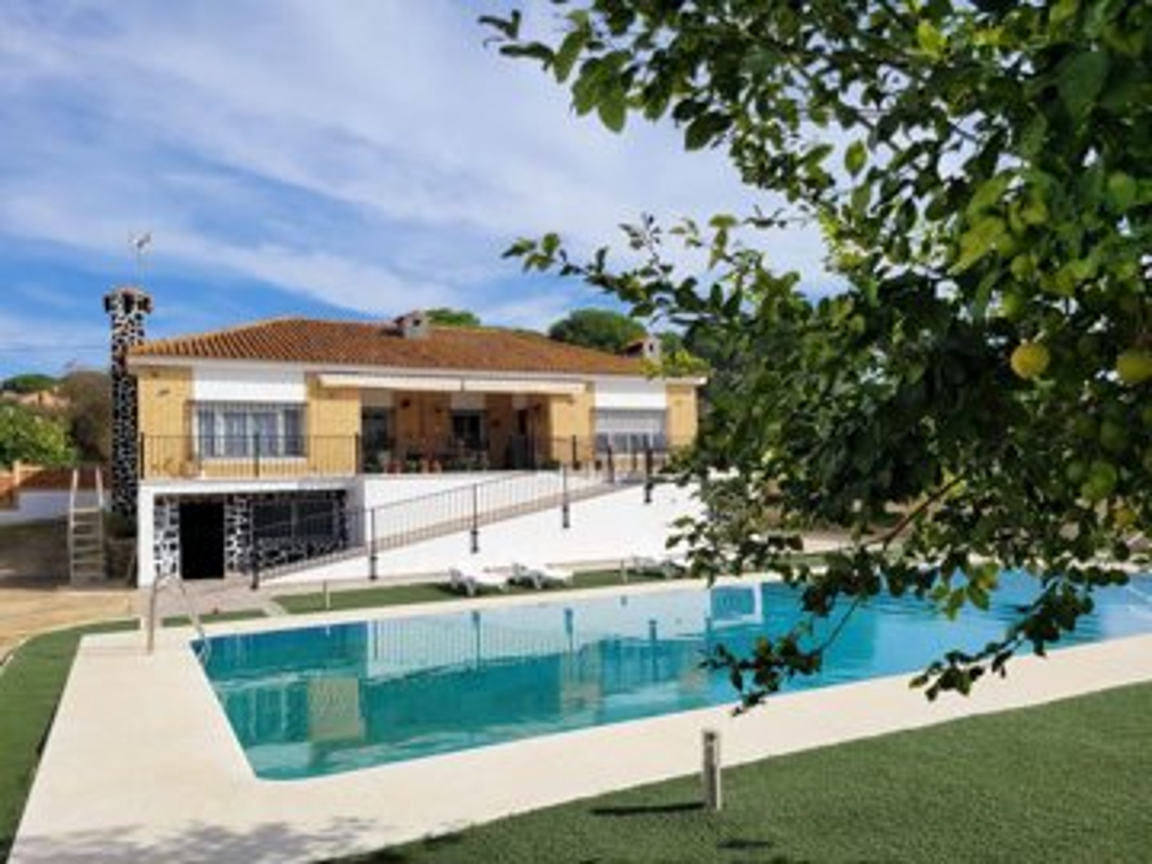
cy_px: 432
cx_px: 576
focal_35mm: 26
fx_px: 865
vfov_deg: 53.1
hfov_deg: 67.3
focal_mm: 5.4
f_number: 1.8
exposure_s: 1/2929
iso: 40
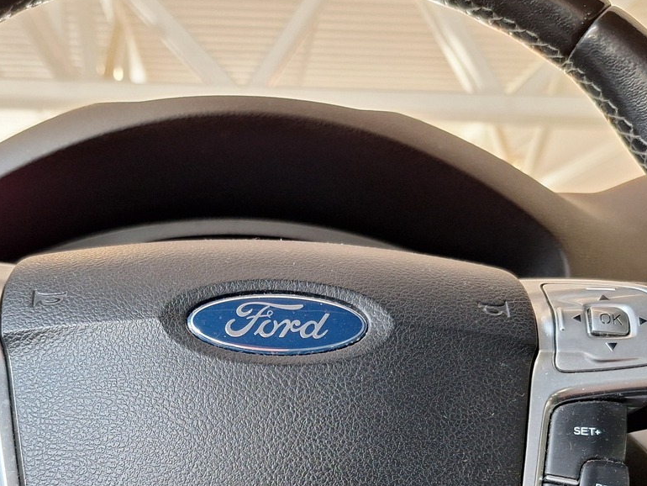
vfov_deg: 32.1
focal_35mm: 43
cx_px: 266
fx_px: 804
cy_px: 431
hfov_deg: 43.7
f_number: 1.8
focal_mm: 5.54
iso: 200
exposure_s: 1/50
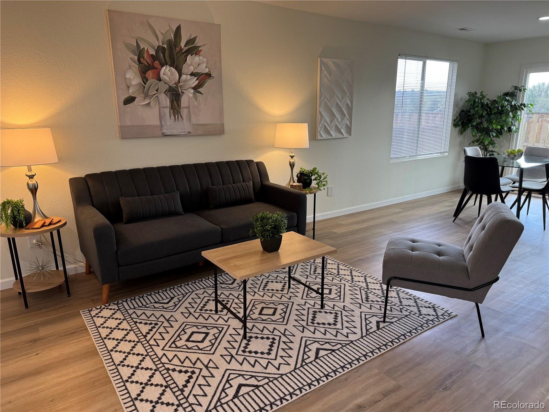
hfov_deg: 71.6
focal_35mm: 24
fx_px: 381
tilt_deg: -14.9
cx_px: 274
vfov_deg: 56.8
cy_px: 206
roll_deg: +0.6
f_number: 1.78
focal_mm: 6.76
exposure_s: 1/120
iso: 160
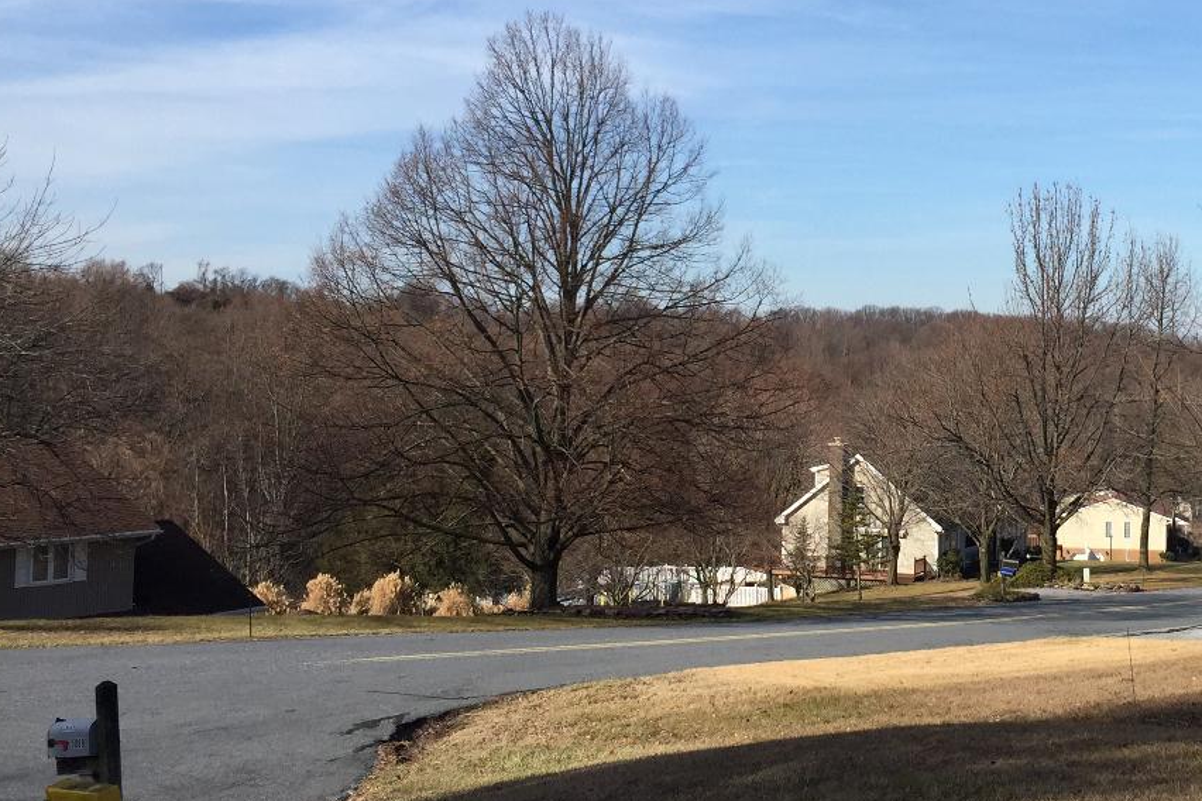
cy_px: 283
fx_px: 1703
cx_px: 1000
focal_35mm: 51
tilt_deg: +2.6
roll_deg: -1.0
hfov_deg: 37.2
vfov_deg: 26.4
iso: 32
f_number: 2.2
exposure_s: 1/1883
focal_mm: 4.15
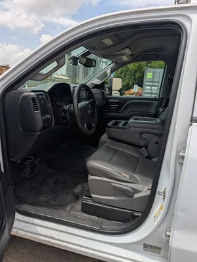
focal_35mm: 24
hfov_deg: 56.9
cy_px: 131
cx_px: 98
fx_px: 182
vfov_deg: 71.5
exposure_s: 1/1435
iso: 20
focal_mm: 6.9
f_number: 1.68
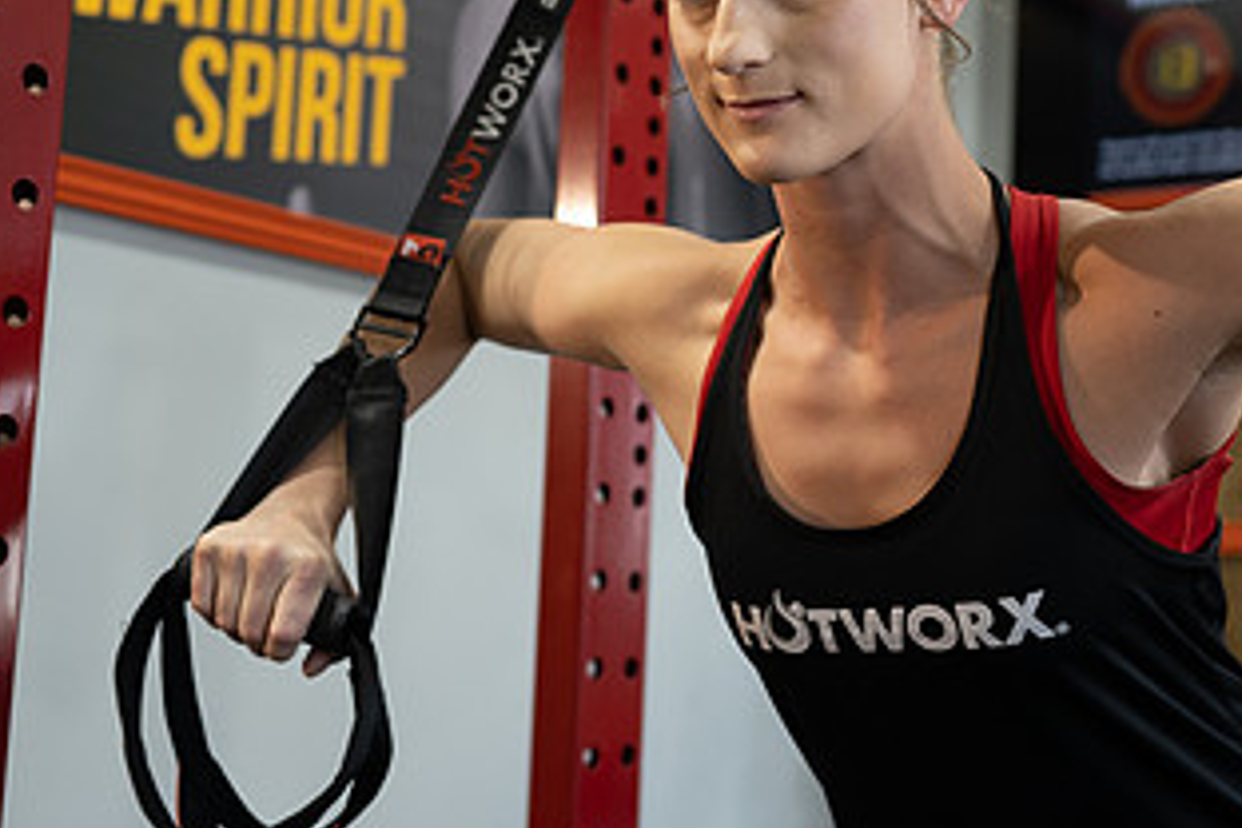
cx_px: 1035
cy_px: 309
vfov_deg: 20.9
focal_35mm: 65
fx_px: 2242
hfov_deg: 30.1
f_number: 2.8
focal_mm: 35
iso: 200
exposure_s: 1/125
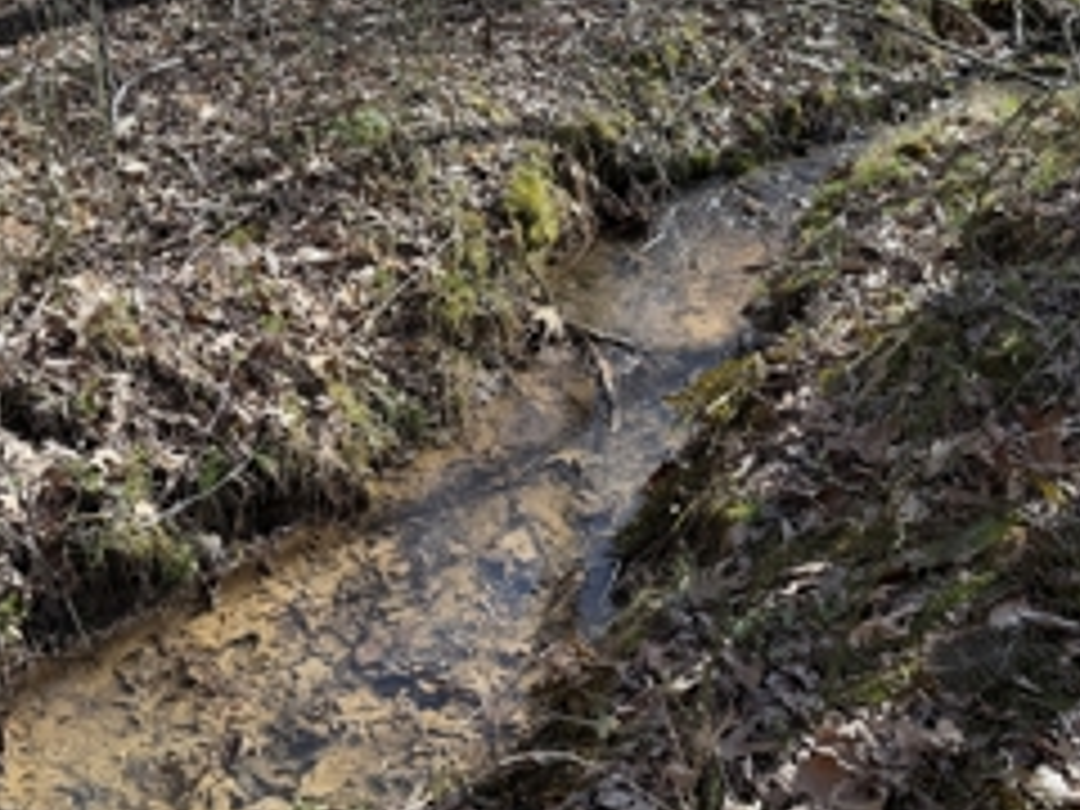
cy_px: 306
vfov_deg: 35.8
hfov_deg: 46.8
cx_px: 495
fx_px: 1248
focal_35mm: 40
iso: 80
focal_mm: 6.76
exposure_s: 1/849
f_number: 1.78
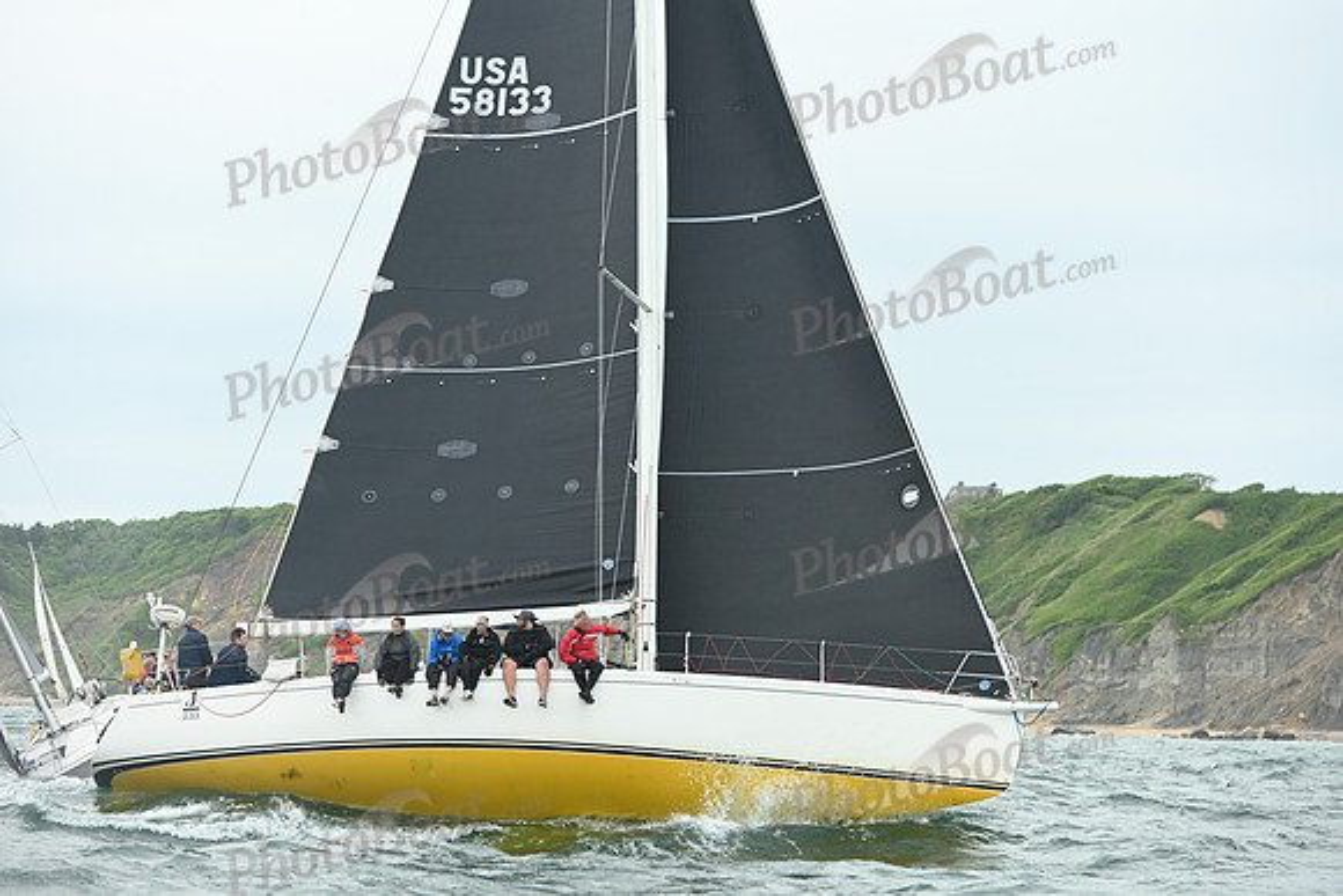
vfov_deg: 10.2
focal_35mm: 135
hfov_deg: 15.2
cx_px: 672
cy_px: 448
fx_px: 5037
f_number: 4.5
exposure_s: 1/800
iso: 400
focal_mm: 135
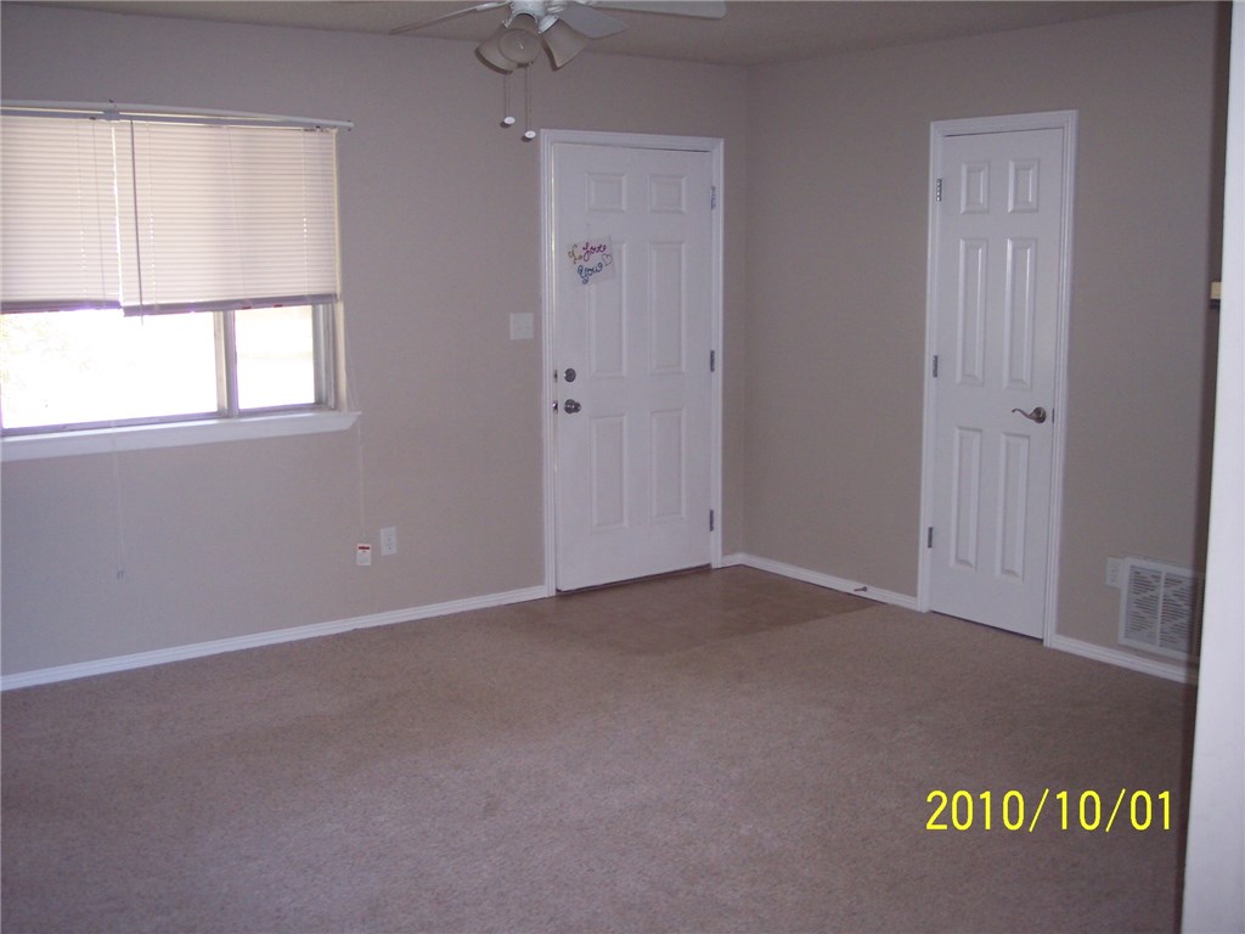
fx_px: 1403
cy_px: 467
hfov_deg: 47.9
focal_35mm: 39
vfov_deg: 36.8
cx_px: 622
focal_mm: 8
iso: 140
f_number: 2.8
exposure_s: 1/60
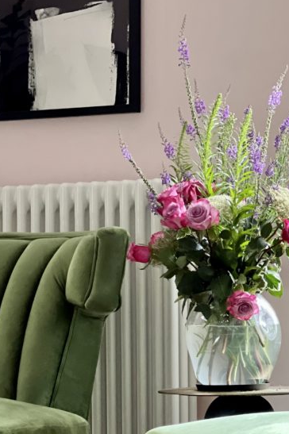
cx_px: 135
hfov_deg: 9.1
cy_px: 333
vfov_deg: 13.6
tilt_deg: -0.3
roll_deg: +1.6
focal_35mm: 150
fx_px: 1808
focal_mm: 9
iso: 400
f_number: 2.8
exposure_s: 1/36
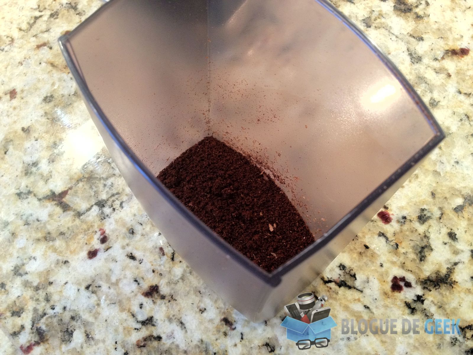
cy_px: 178
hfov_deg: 52.6
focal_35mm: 35
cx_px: 236
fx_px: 478
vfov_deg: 40.7
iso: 200
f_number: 2.4
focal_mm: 4.28
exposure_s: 1/20
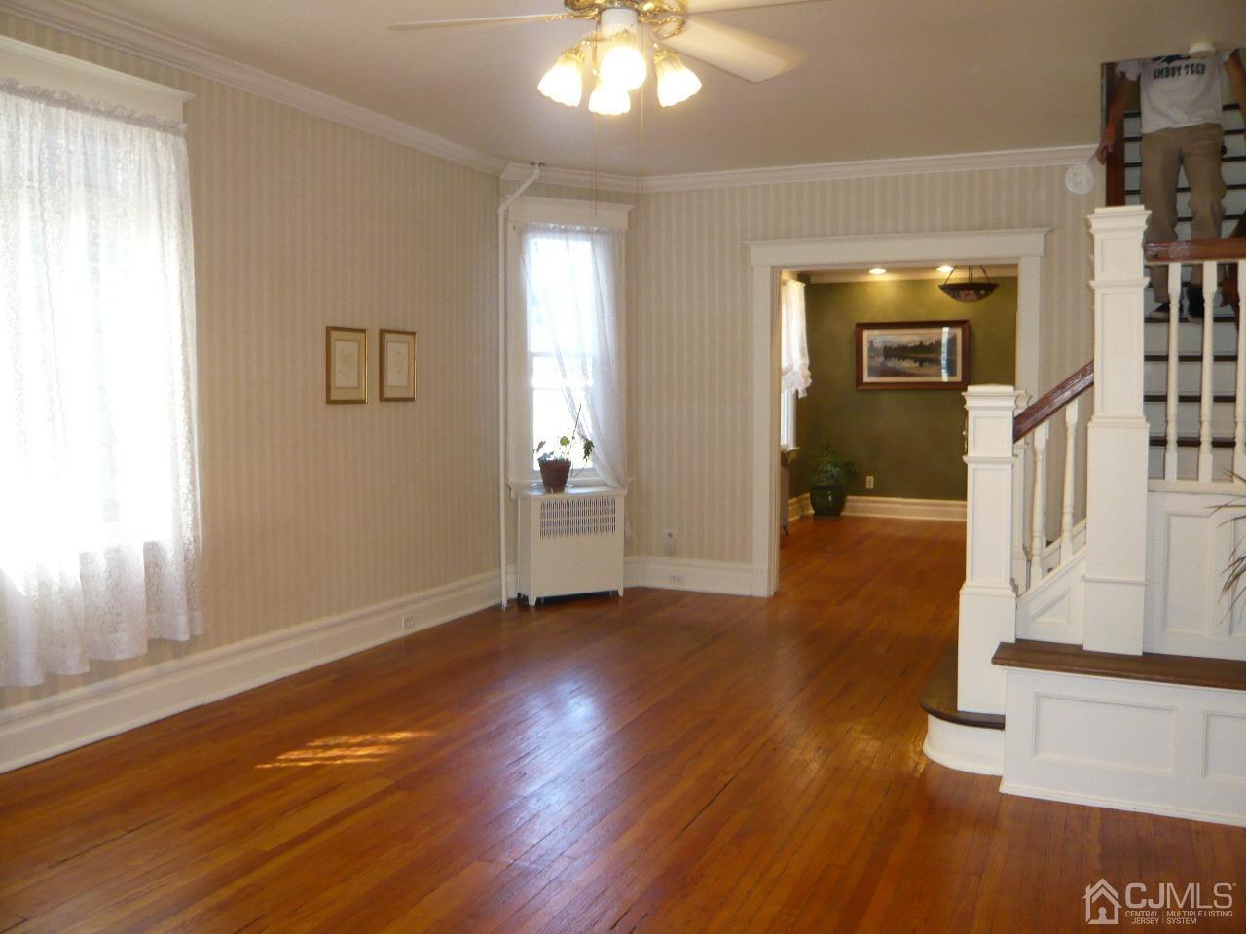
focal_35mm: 28
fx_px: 1008
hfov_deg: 63.4
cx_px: 623
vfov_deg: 49.7
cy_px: 467
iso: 200
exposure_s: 1/30
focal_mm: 4.6
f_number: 2.8
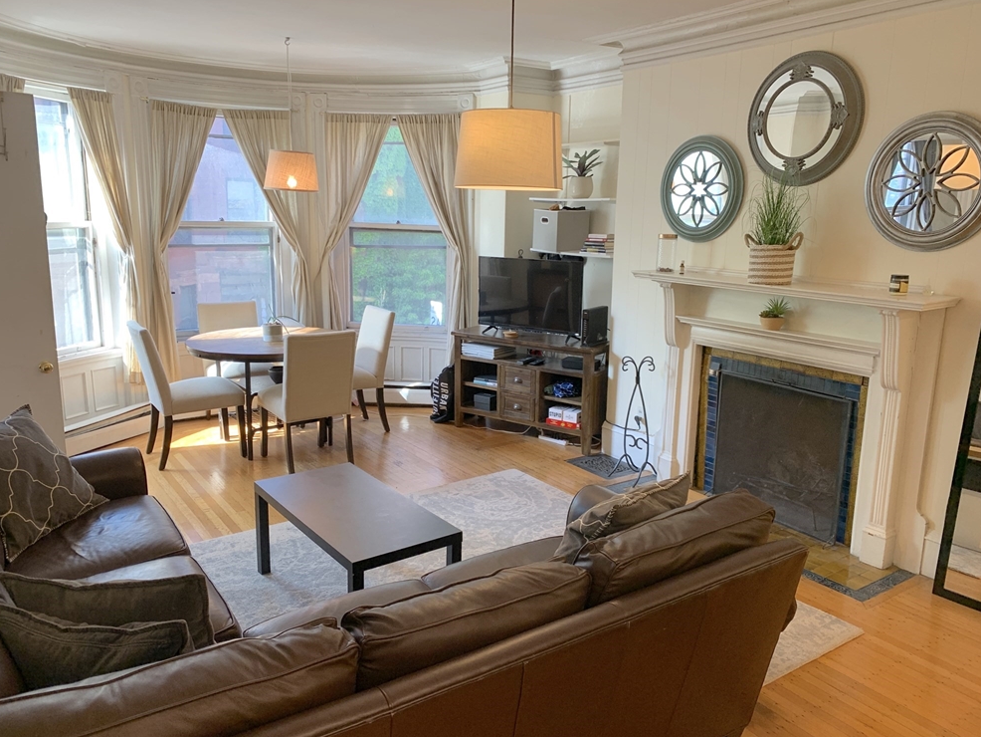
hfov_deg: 65.3
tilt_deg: -13.0
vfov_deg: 51.4
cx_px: 483
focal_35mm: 27
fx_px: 765
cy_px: 377
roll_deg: -0.5
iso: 64
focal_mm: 4.25
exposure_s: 1/60
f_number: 1.8
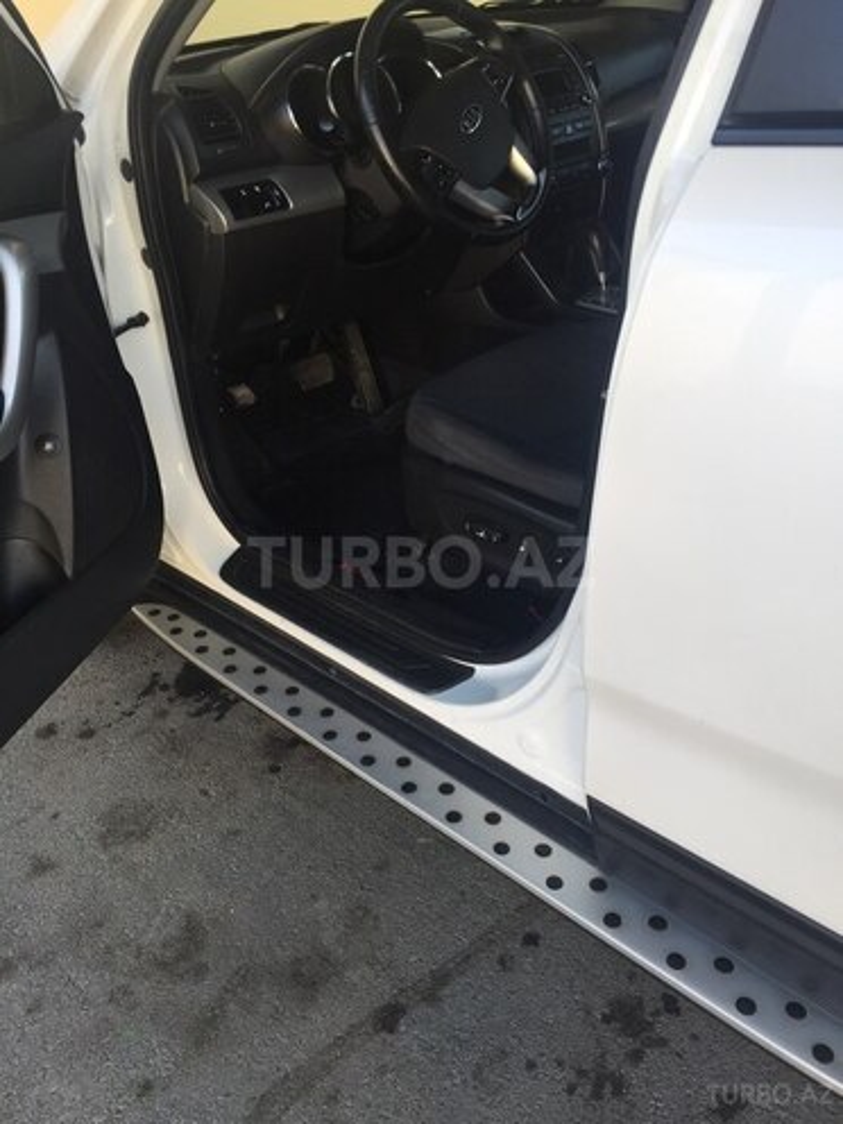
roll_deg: +4.6
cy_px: 562
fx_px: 942
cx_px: 422
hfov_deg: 48.2
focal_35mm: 29
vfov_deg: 61.7
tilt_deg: -31.6
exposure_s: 1/126
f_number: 2.2
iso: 32
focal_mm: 4.15
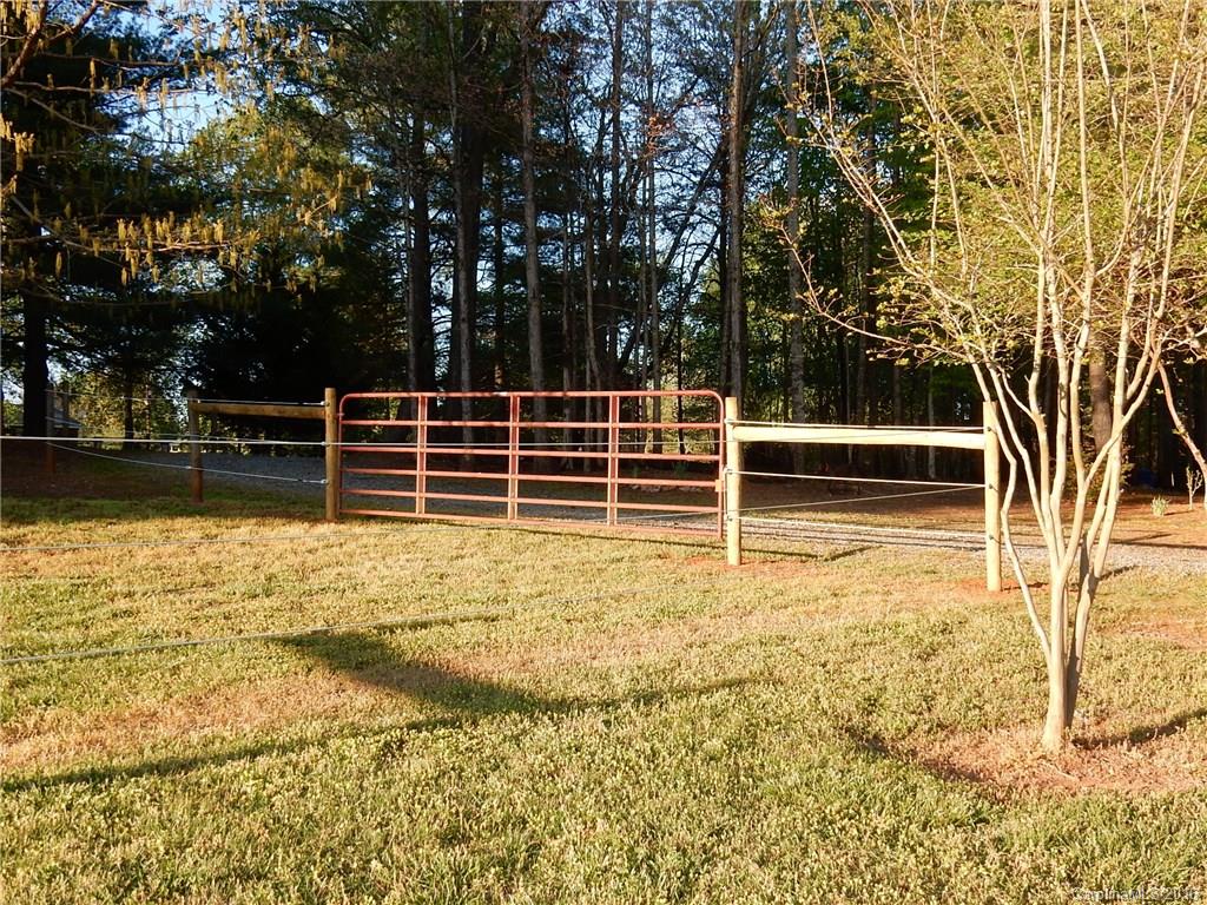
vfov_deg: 33.6
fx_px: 1499
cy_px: 452
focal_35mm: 43
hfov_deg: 43.9
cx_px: 604
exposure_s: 1/200
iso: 125
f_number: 4.2
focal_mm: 7.6
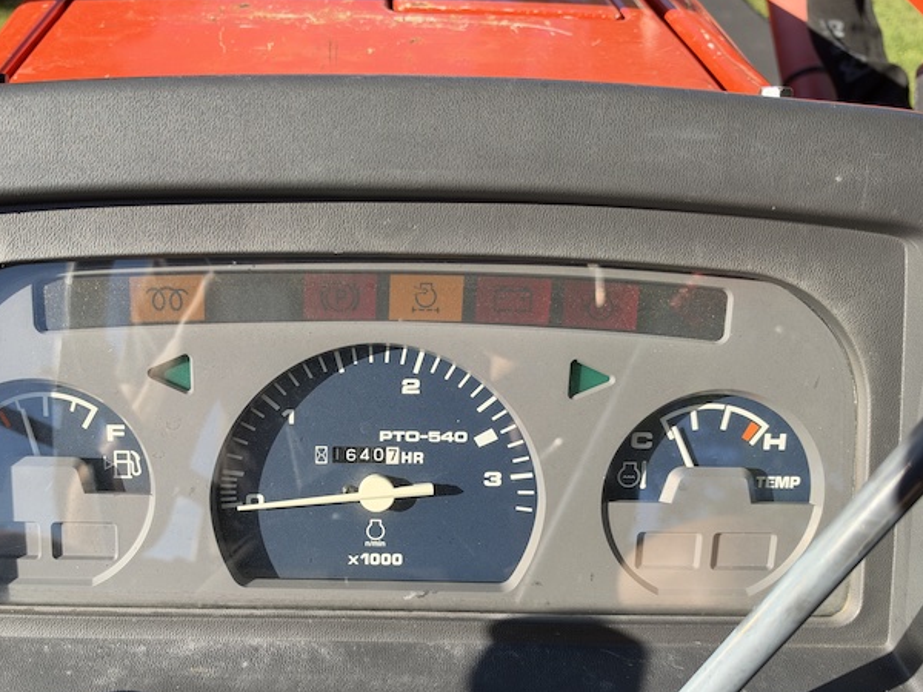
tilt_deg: -42.0
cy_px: 434
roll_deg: -2.5
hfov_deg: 56.1
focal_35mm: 32
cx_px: 338
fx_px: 853
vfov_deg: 43.8
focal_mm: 6.93
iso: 64
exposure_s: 1/1264
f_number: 1.8
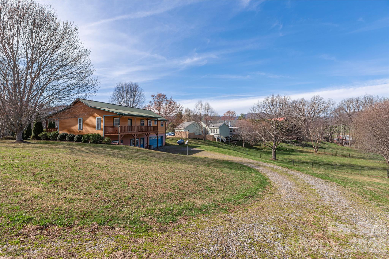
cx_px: 194
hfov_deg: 104.2
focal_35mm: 14
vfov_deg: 81.2
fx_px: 151
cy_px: 130
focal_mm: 14
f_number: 7.1
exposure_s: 1/4000
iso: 320
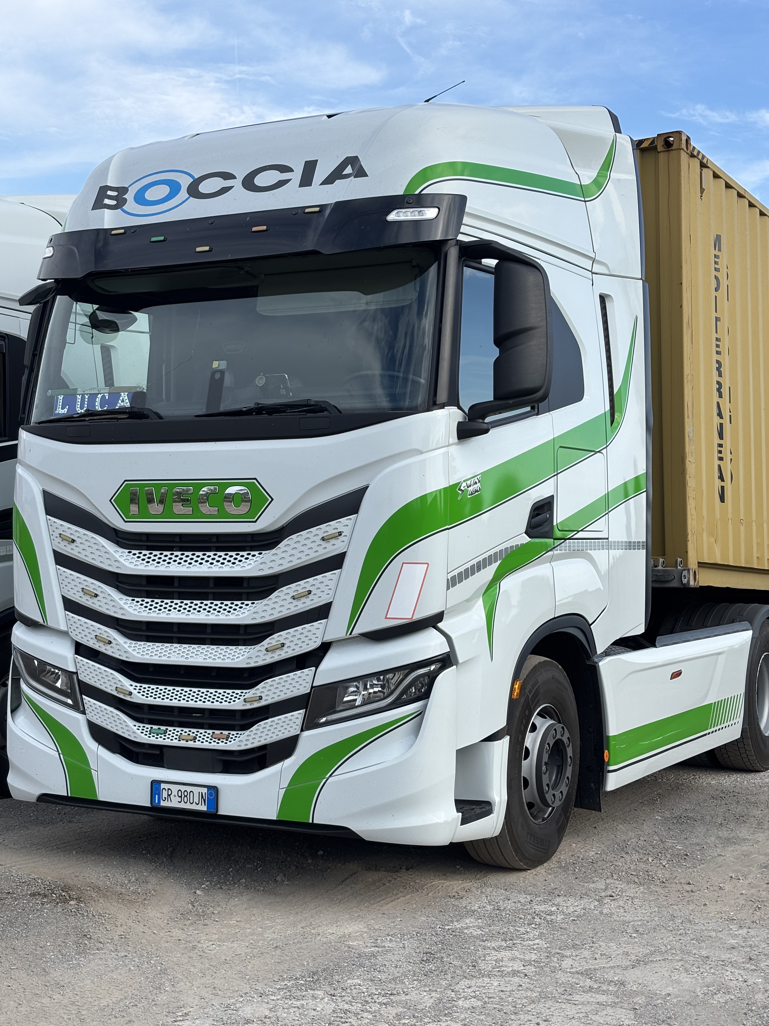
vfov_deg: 36.8
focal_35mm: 52
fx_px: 1540
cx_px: 384
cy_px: 513
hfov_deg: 28.0
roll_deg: -1.8
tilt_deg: +1.8
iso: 32
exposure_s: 1/1695
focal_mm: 5.96
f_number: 1.6
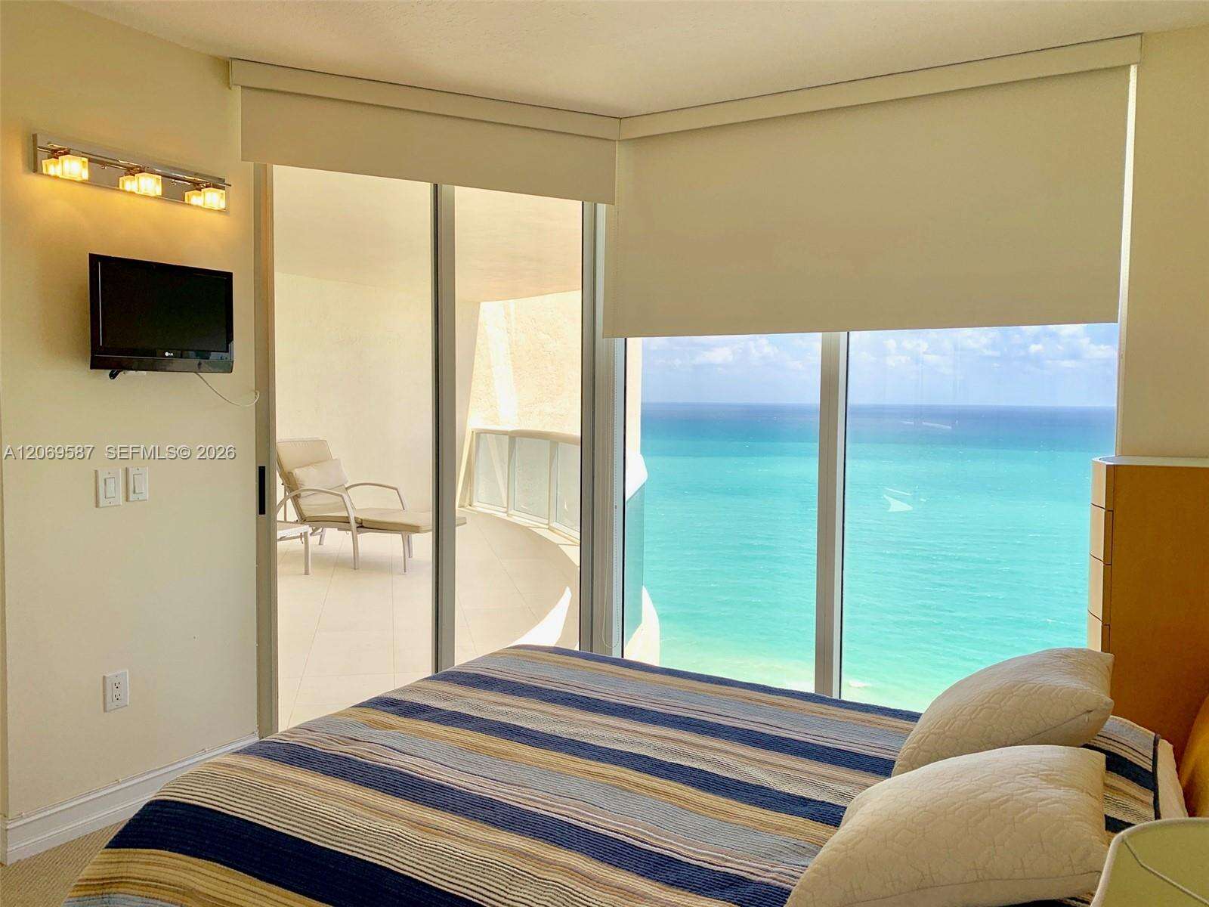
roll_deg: -1.3
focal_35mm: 26
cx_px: 604
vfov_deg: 53.1
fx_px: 908
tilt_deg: -3.0
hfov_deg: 67.3
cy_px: 454
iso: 25
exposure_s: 1/336
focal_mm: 4.25
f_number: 1.8
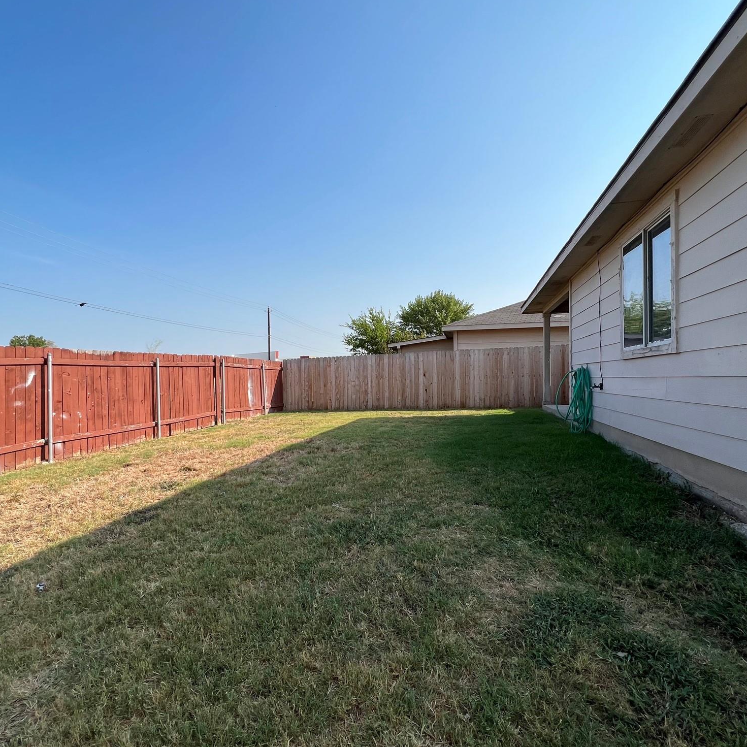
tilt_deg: +0.2
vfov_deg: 87.4
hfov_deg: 87.3
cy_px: 376
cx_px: 348
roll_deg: +0.8
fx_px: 391
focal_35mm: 16
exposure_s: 1/1623
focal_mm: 1.57
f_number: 1.8
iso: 32
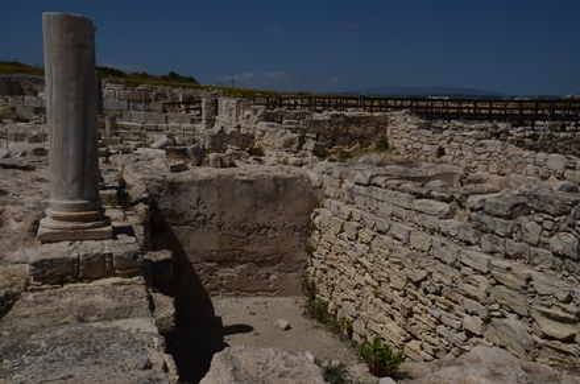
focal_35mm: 33
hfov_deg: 57.3
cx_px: 290
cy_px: 192
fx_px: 530
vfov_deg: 39.8
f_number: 11
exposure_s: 1/500
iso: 100
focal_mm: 22
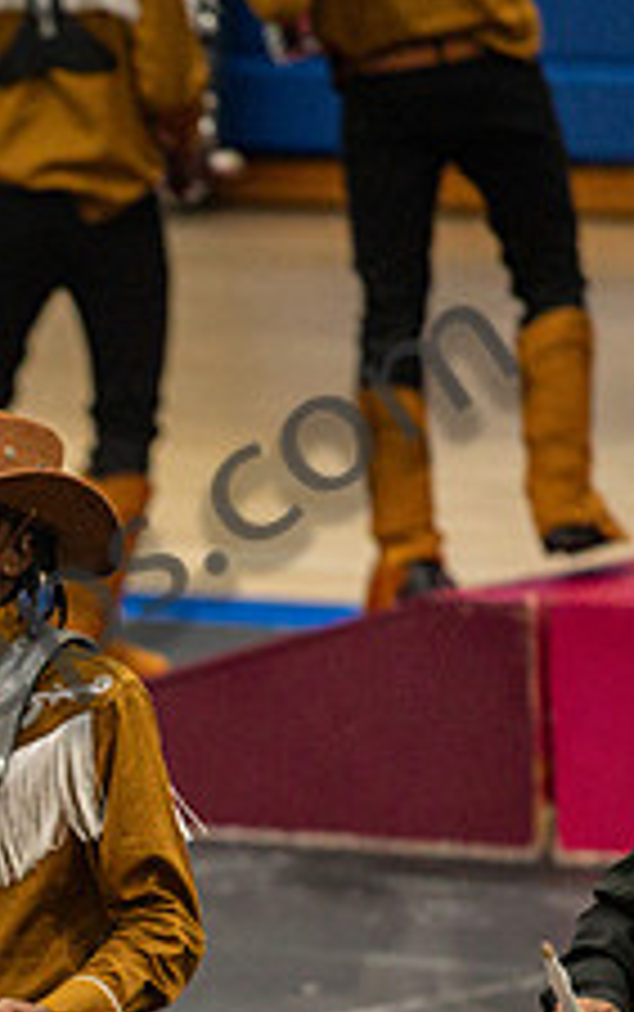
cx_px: -171
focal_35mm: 525
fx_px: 14486
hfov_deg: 2.5
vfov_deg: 4.0
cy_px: 830
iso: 5600
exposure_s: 1/500
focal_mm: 200
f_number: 4
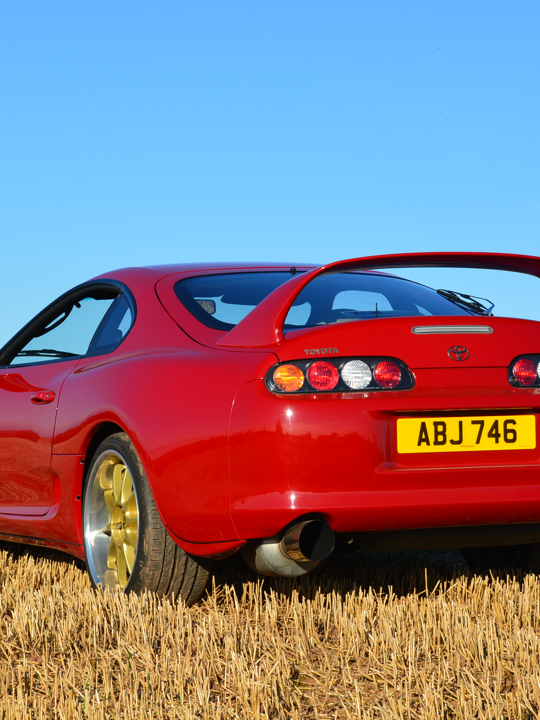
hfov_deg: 12.4
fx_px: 2490
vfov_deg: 16.5
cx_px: 243
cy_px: 362
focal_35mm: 120
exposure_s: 1/125
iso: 110
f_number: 11
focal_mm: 55
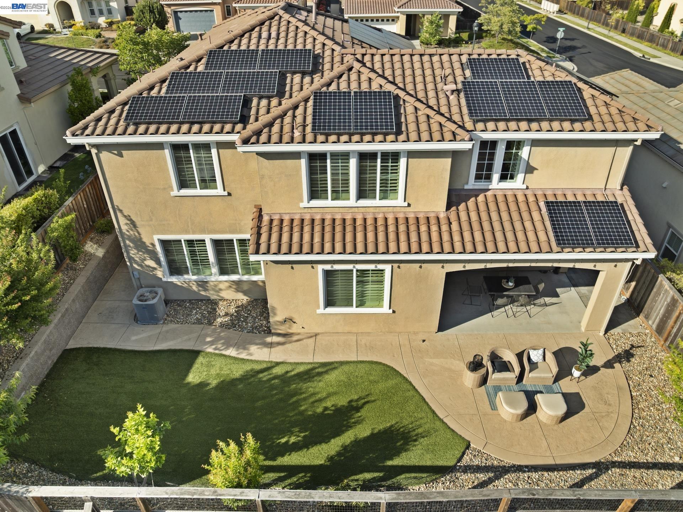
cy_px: 256
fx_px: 473
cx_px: 342
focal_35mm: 24
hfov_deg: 71.6
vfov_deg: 56.8
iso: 140
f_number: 2.8
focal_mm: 12.29
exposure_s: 1/160
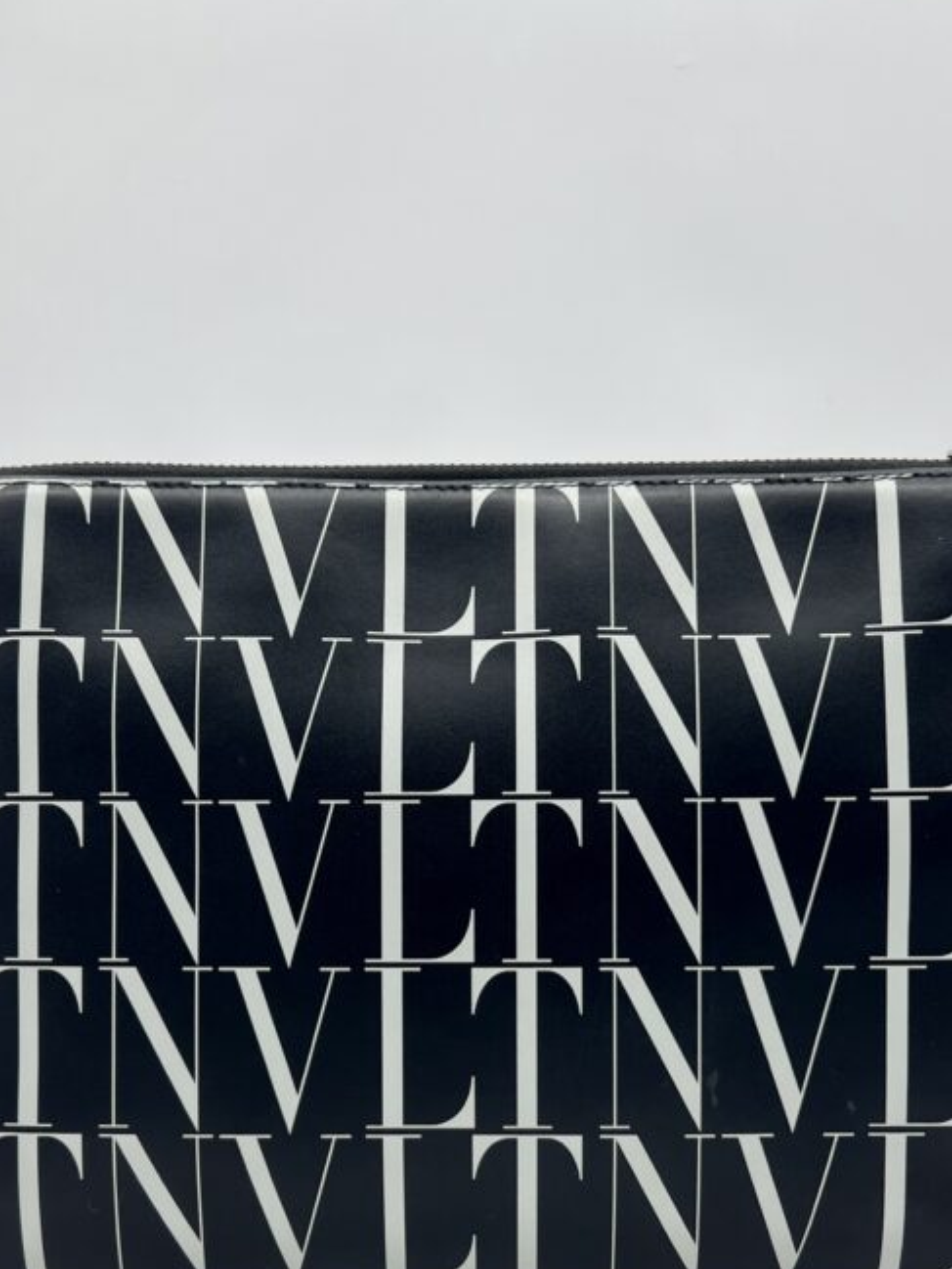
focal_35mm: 41
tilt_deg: -4.7
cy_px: 880
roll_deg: +0.0
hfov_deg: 35.1
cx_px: 454
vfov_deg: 44.9
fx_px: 1503
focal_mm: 5.7
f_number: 1.5
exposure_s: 1/111
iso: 32
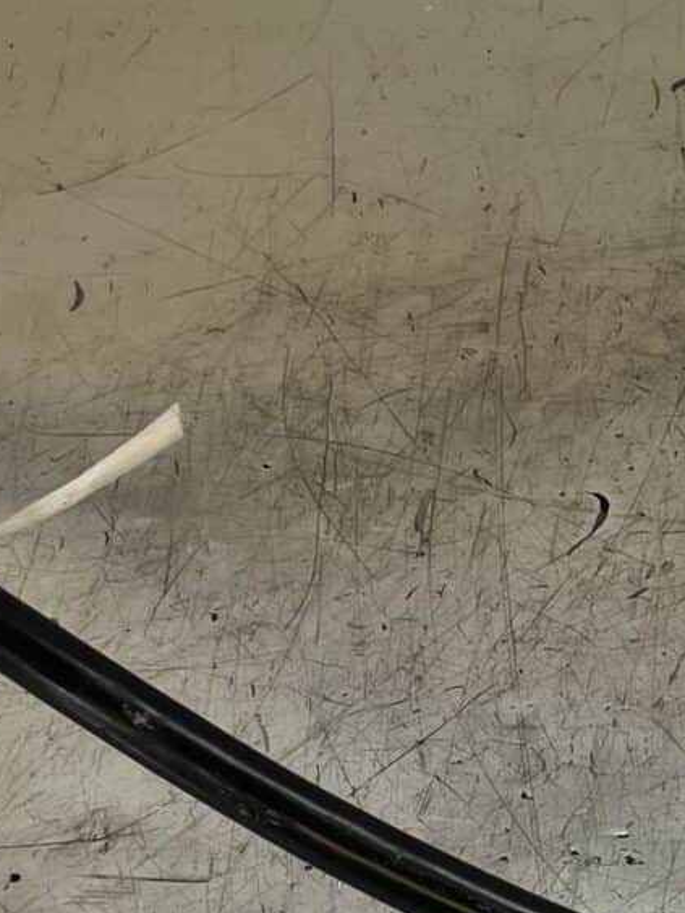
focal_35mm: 118
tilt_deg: -56.1
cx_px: 727
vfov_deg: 16.5
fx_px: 3113
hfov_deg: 12.4
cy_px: 775
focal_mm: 5.1
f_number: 1.6
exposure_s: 1/129
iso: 32
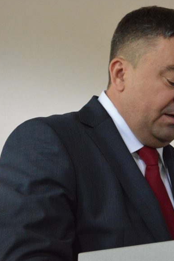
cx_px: 165
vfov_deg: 14.2
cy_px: 111
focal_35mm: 145
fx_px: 1052
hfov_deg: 9.4
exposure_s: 1/50
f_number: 5.6
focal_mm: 55
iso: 3200
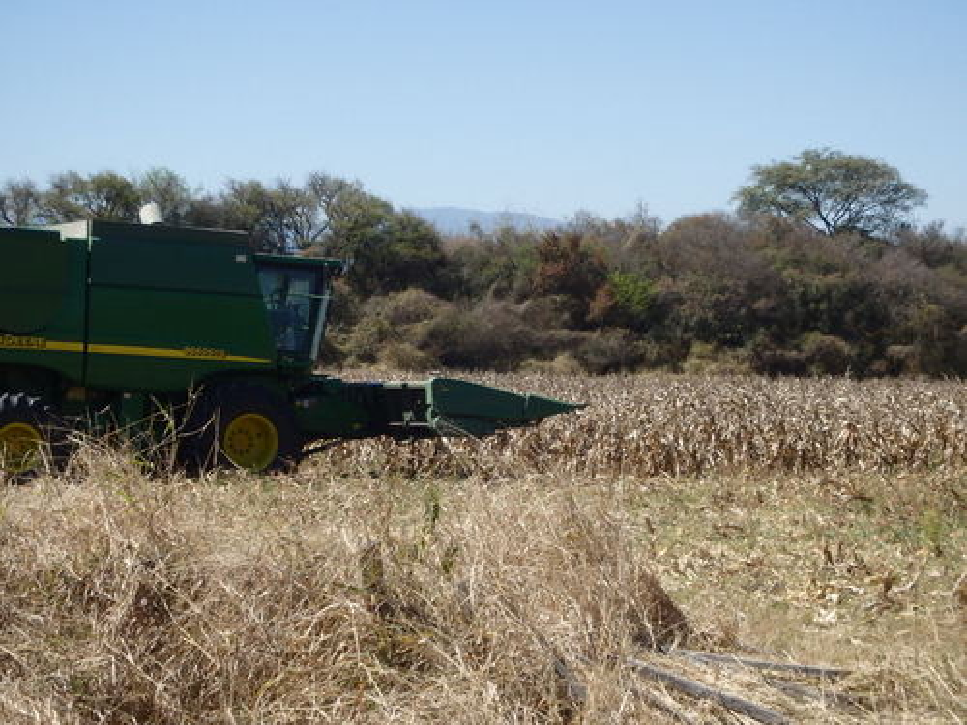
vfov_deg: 14.4
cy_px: 362
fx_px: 2877
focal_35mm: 103
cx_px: 484
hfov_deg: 19.1
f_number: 5
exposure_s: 1/1250
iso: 320
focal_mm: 18.5
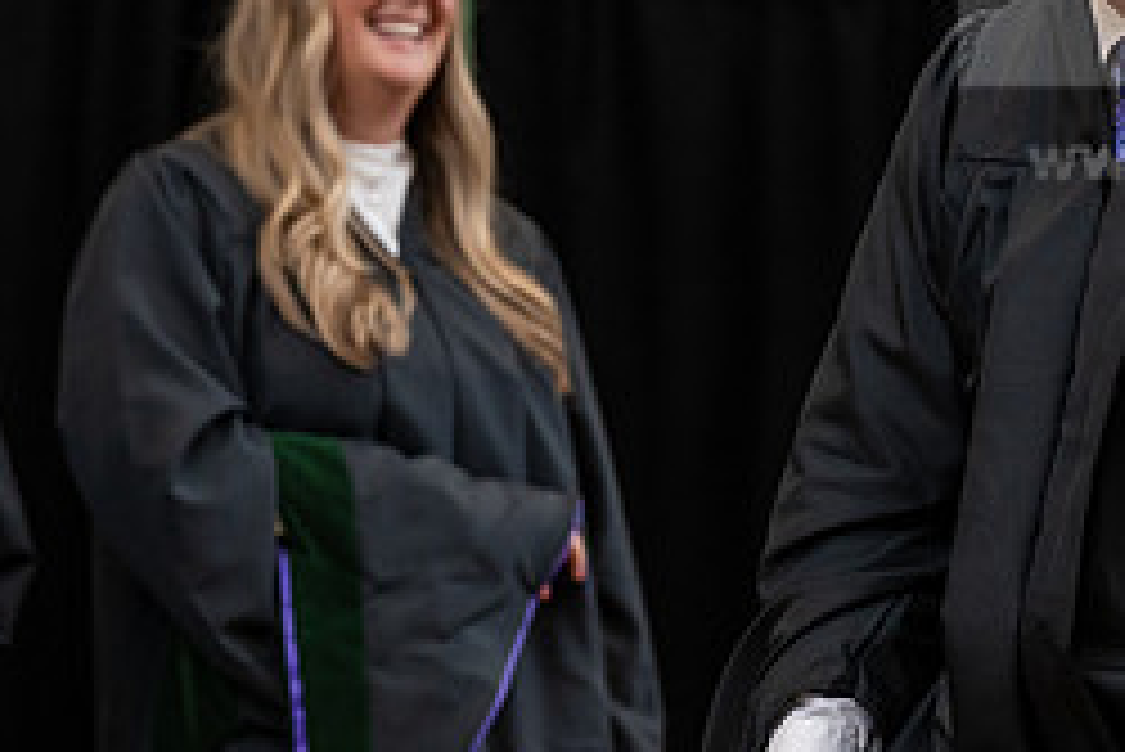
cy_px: 254
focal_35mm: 227
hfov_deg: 9.1
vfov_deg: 6.1
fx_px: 7098
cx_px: 824
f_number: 3.5
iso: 1600
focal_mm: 98
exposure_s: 1/200
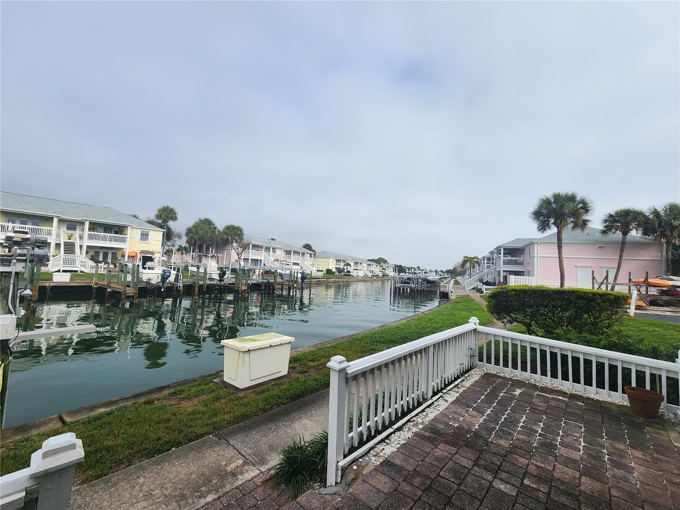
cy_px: 255
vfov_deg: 89.9
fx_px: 255
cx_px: 340
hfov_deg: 106.2
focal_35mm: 13
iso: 50
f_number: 2.2
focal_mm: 2.2
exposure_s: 1/2180
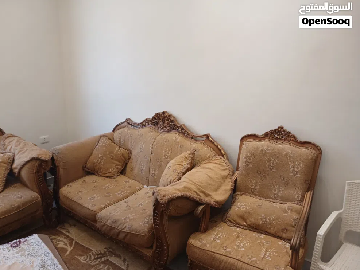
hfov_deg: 63.4
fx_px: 291
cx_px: 174
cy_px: 133
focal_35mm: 28
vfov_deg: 49.8
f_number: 1.8
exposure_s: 1/50
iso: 64
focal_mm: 3.98
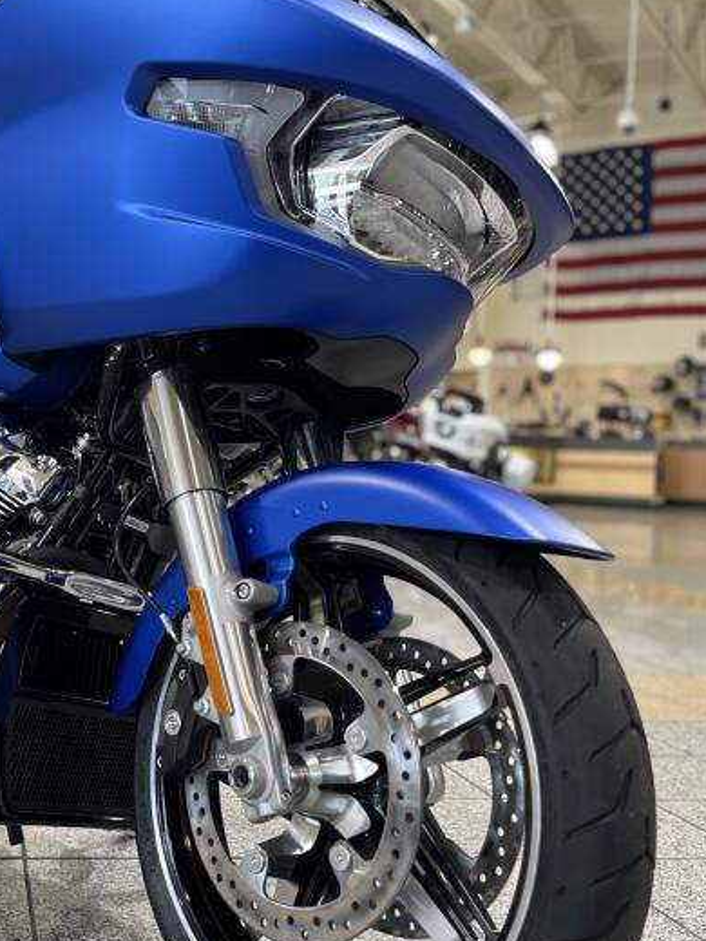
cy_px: 465
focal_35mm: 40
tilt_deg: -0.9
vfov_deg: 46.8
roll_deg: -2.0
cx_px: 76
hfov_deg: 34.1
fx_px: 1088
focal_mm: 5.1
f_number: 1.6
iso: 125
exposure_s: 1/60
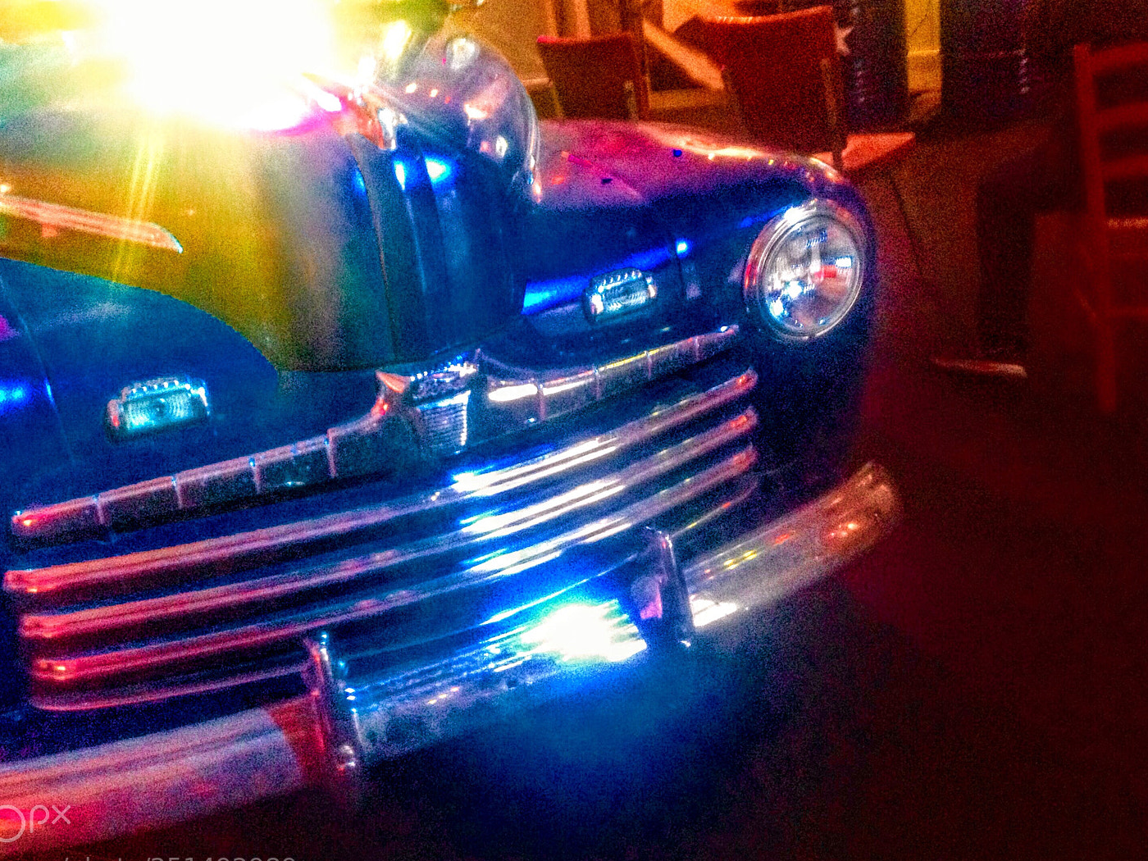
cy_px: 440
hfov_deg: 46.7
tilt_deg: -28.3
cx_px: 523
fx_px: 1327
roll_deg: +9.9
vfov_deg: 36.0
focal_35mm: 40
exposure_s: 1/17
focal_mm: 4.28
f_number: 2.4
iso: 400
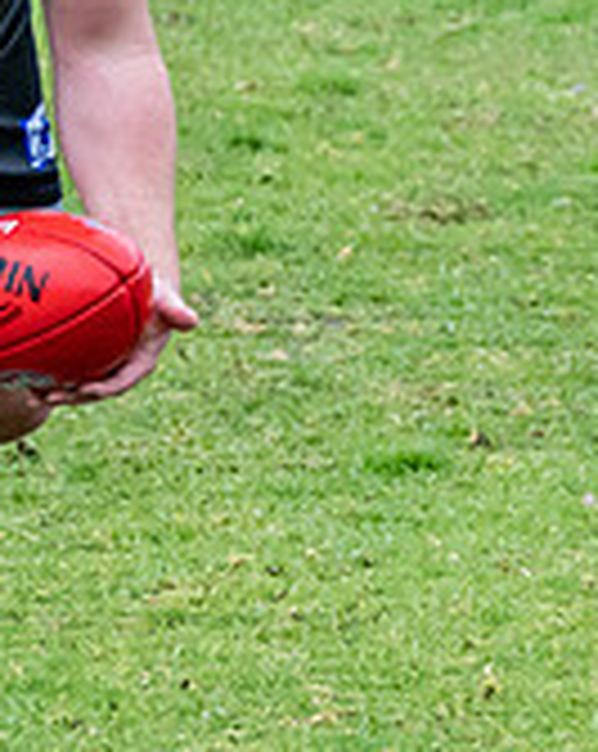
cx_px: 184
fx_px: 39798
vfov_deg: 1.1
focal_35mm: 1794
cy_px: 528
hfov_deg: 0.9
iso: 1250
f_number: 7.1
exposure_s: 1/2000
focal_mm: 260
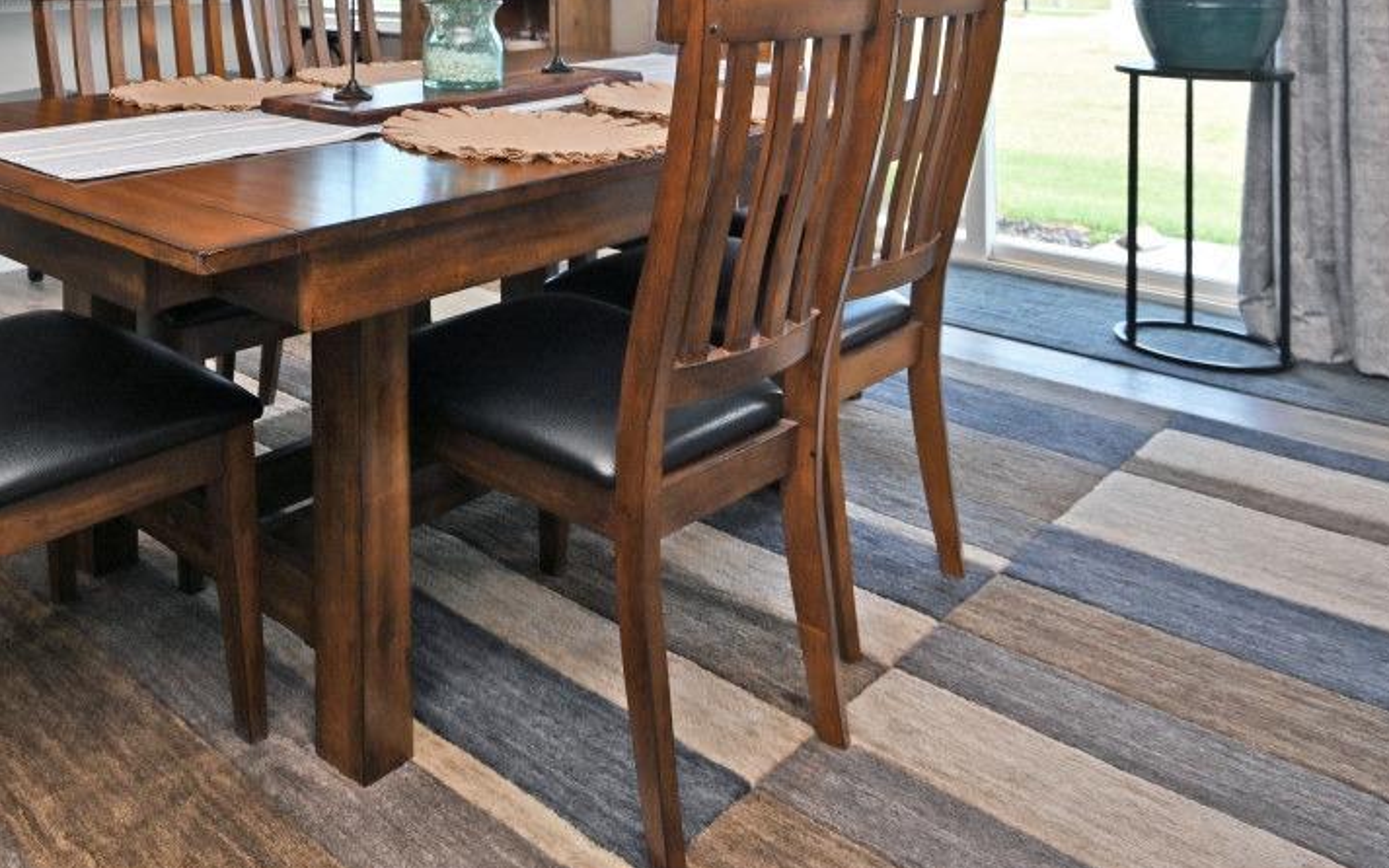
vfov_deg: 36.2
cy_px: -60
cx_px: 244
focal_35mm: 30
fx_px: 1136
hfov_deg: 57.3
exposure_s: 1/125
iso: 200
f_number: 5.6
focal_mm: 14
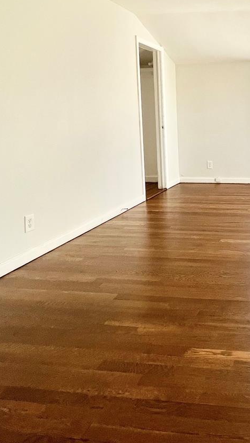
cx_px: 269
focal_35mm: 26
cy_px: 138
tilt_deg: -3.8
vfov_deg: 69.3
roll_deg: +0.9
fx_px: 306
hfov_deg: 37.7
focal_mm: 1.57
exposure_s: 1/99
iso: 50
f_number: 1.8
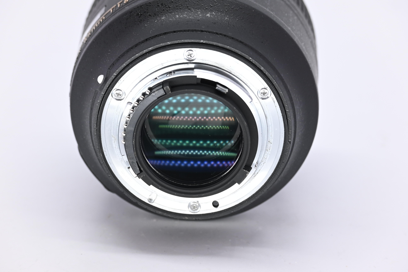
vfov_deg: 7.0
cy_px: 136
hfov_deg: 10.5
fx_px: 2210
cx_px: 204
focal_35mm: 195
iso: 500
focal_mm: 130
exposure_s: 1/160
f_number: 9
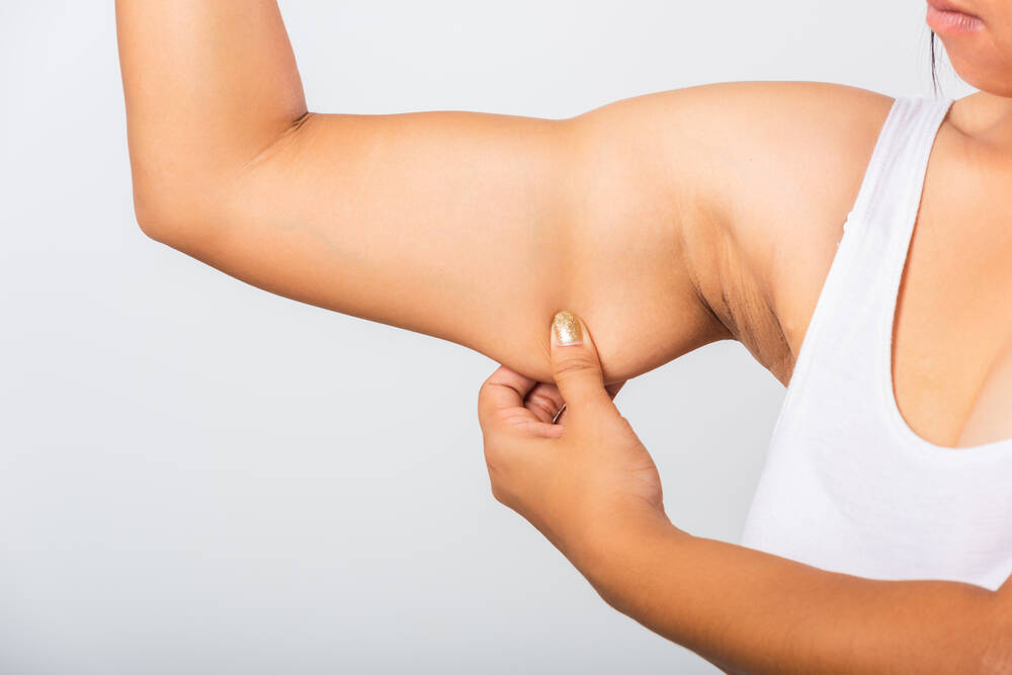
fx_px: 4779
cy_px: 338
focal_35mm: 170
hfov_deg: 12.1
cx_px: 506
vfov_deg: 8.1
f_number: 11
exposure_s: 1/200
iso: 200
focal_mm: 170
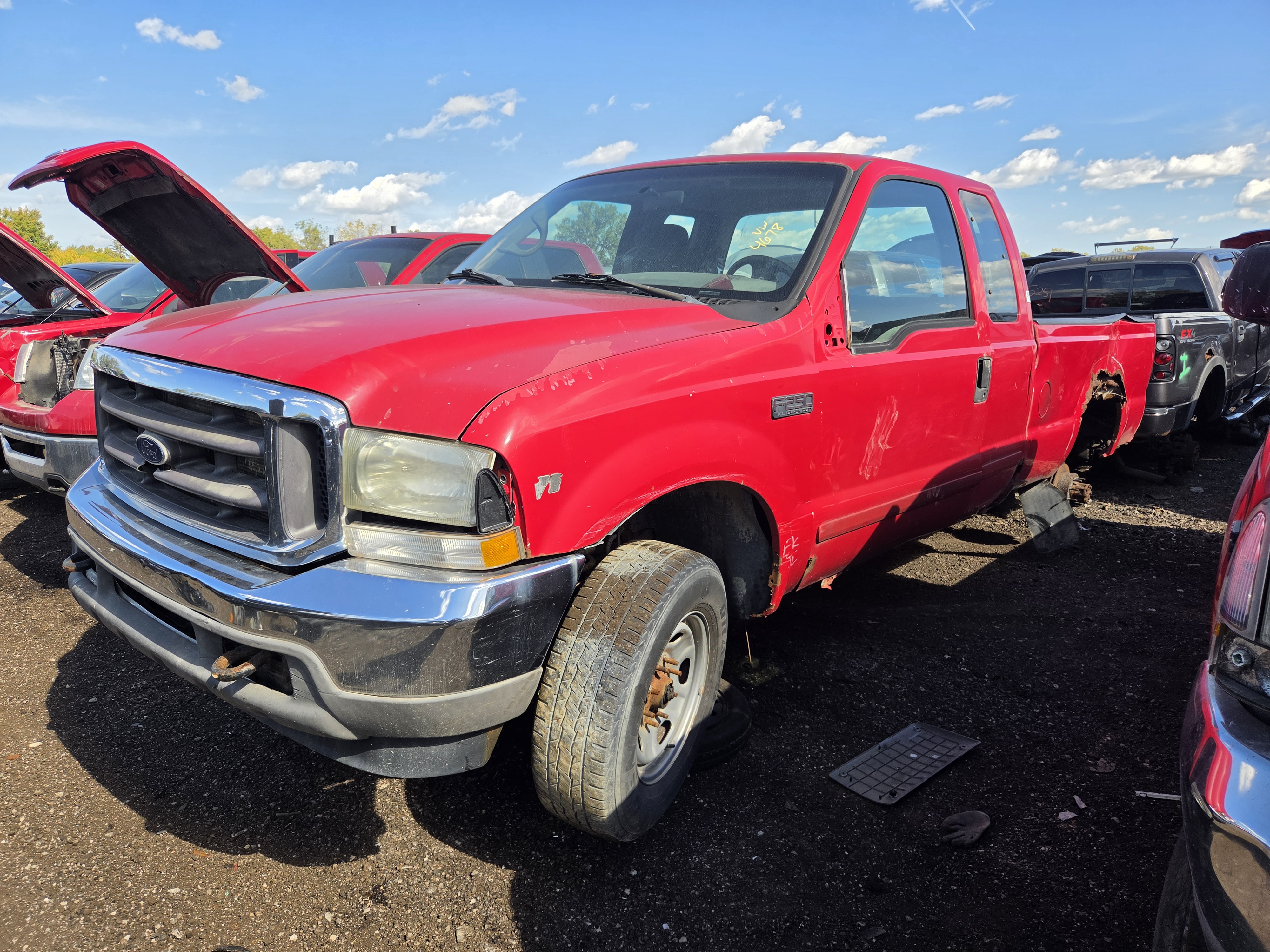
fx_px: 844
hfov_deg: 73.9
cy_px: 476
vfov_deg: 58.9
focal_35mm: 23
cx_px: 635
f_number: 1.8
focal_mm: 5.4
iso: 80
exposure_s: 1/2679
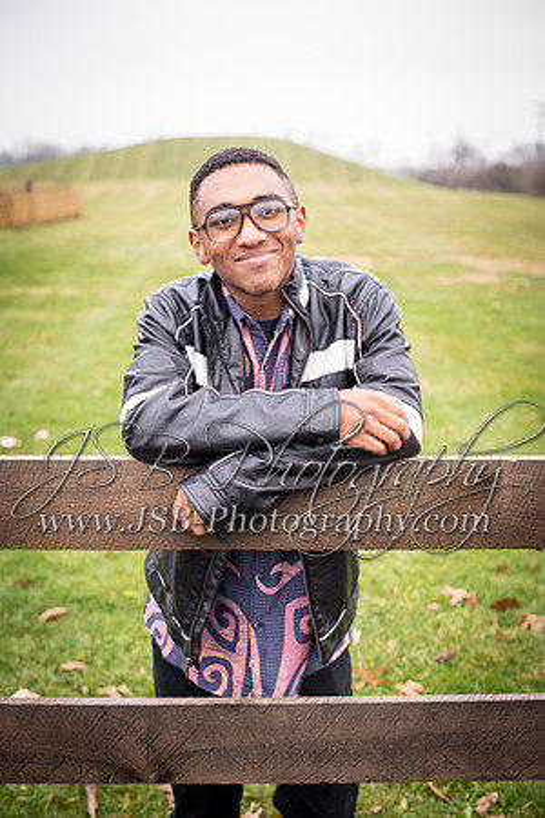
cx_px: 272
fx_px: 1135
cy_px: 409
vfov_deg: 39.6
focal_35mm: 50
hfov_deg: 27.0
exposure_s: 1/40
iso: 200
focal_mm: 50
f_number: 2.8
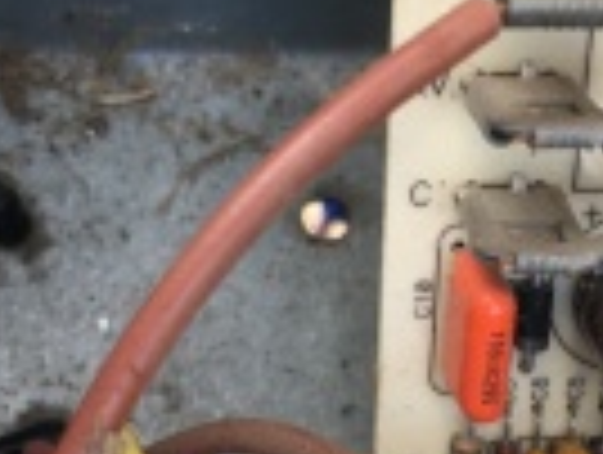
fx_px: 1379
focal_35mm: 79
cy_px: 418
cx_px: 396
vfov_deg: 18.4
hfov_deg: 24.6
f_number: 2.2
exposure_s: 1/60
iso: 25
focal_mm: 4.15
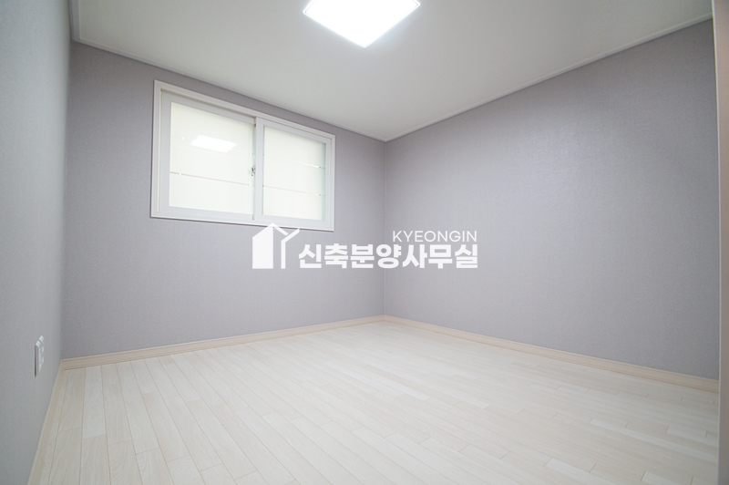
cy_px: 242
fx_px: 303
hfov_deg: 100.4
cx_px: 364
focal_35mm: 15
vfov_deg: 77.2
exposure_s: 1/25
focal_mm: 10
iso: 400
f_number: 4
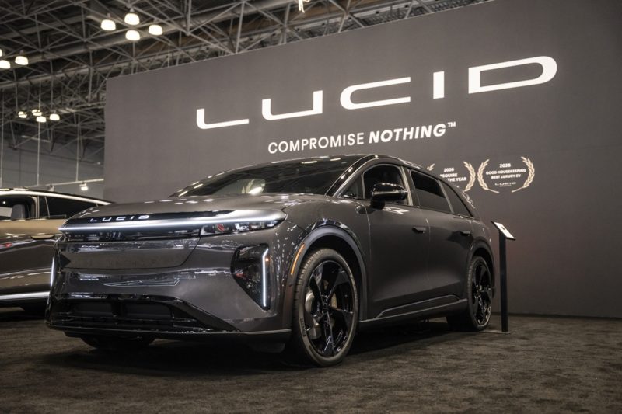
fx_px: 646
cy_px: 207
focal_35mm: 37
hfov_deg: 51.4
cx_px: 311
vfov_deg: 35.6
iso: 4000
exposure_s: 1/125
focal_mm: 37.4
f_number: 2.8
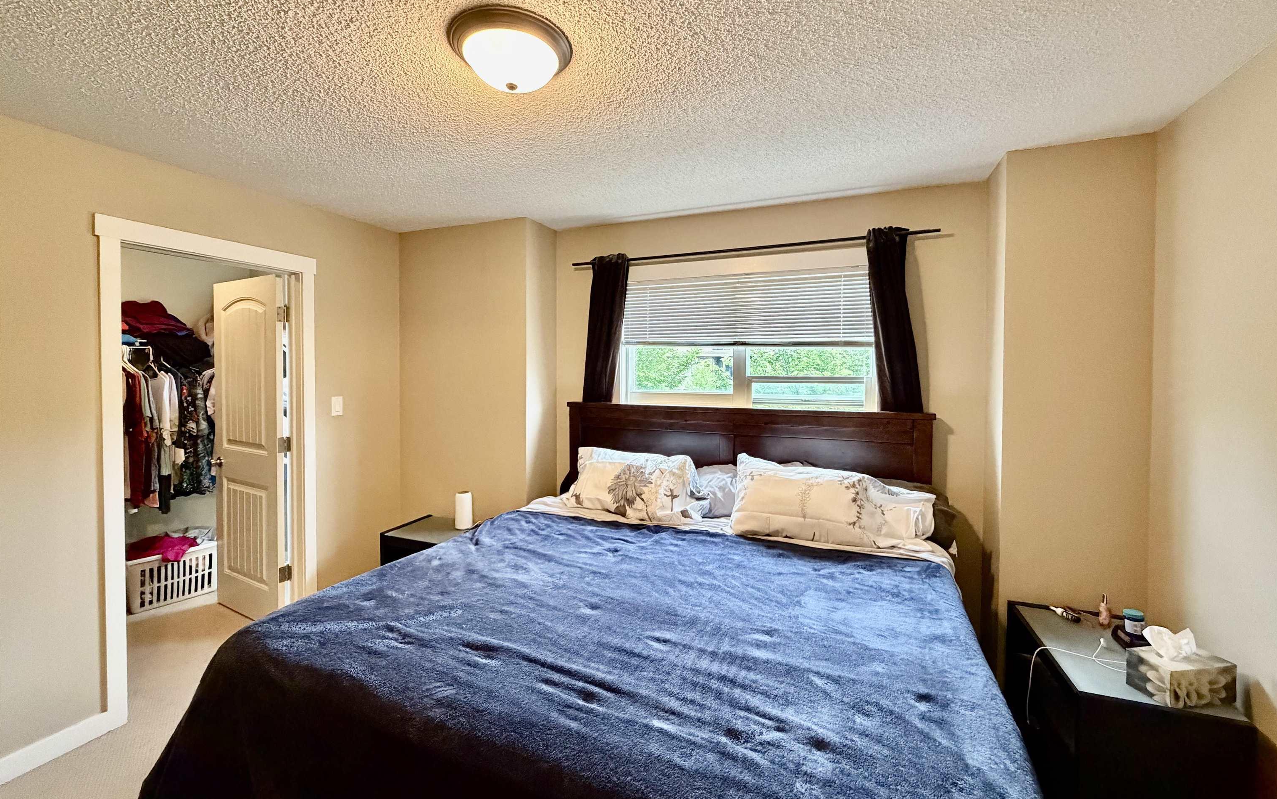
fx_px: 522
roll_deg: -0.4
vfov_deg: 74.7
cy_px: 377
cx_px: 643
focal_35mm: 15
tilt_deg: -1.1
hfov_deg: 101.5
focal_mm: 2.22
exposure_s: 1/60
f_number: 2.2
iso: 640
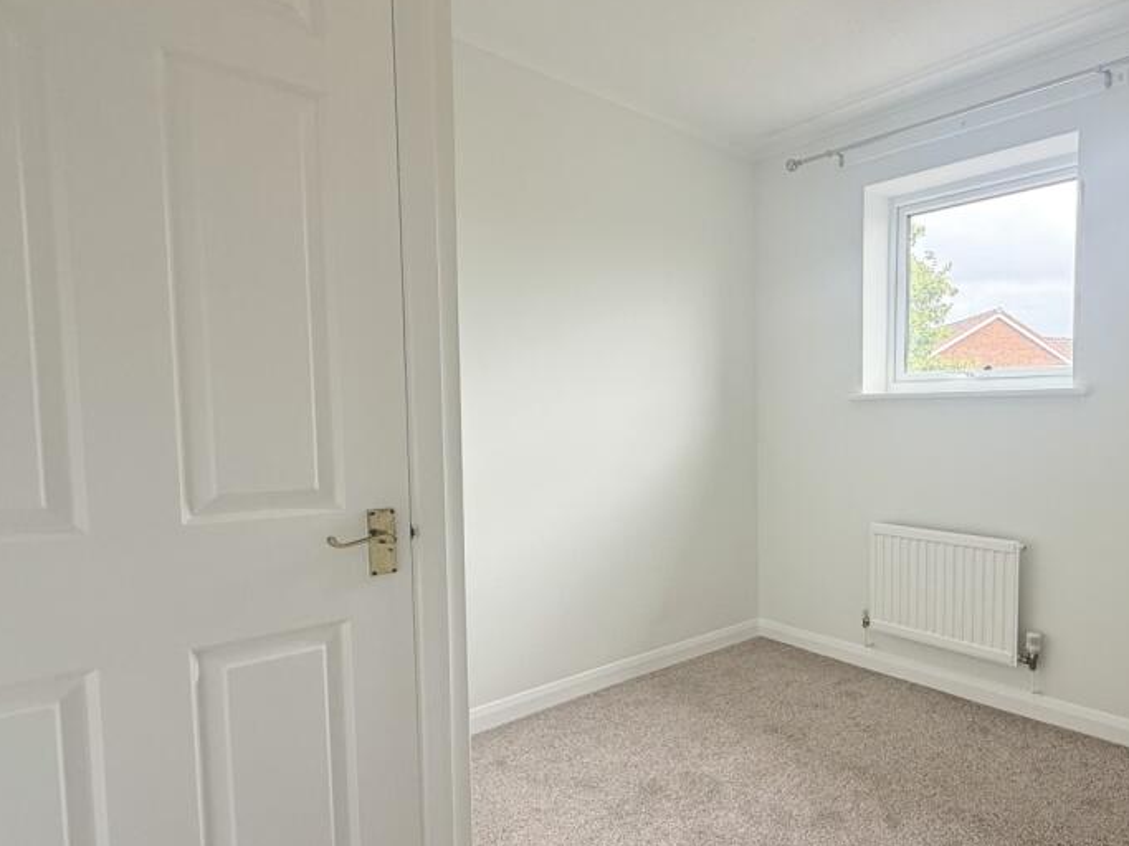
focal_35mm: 21
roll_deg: -0.2
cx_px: 808
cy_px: 456
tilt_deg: -2.6
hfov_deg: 74.8
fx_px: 685
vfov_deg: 63.3
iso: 64
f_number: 2.2
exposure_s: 1/136
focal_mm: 2.22
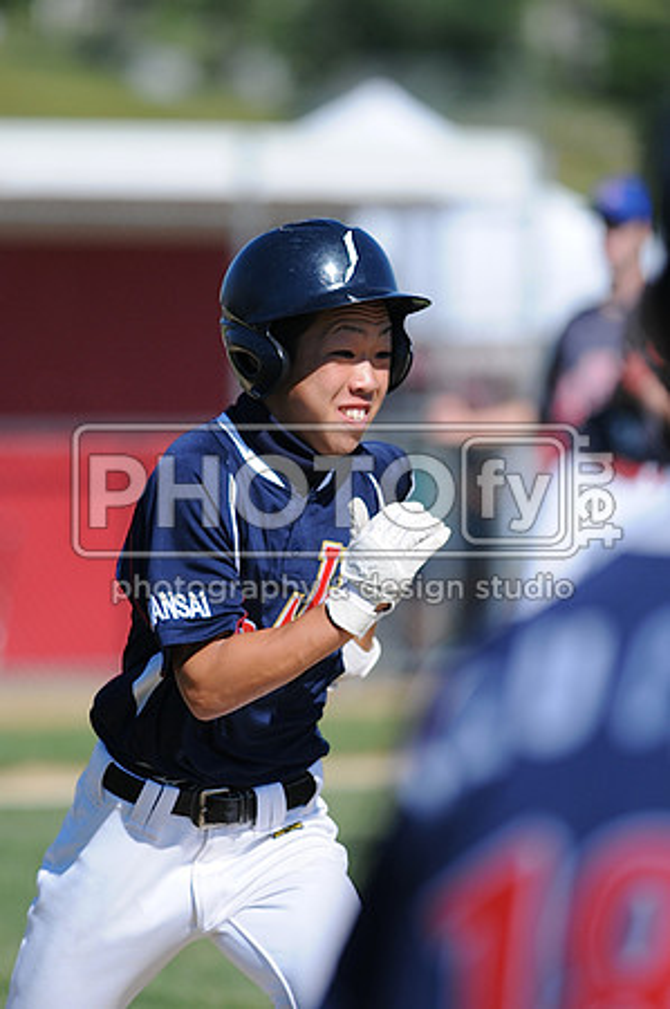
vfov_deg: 4.6
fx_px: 12591
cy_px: 504
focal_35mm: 450
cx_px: 335
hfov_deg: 3.0
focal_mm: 300
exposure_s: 1/2000
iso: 200
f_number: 4
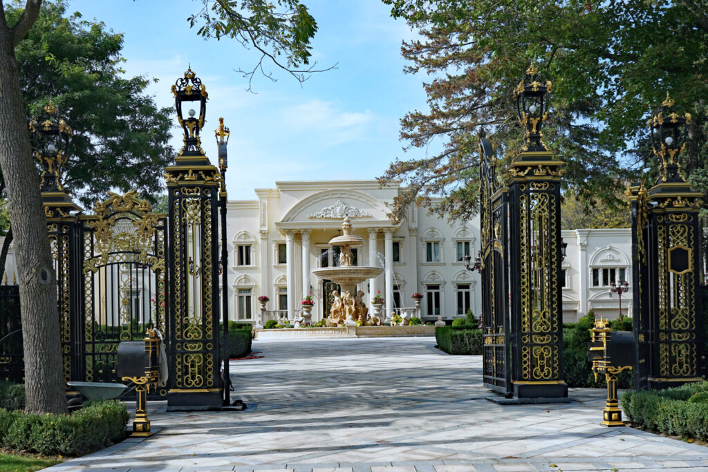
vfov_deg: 29.3
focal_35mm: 46
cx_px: 354
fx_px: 905
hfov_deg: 42.7
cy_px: 236
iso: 100
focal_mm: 46
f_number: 11
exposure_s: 1/100
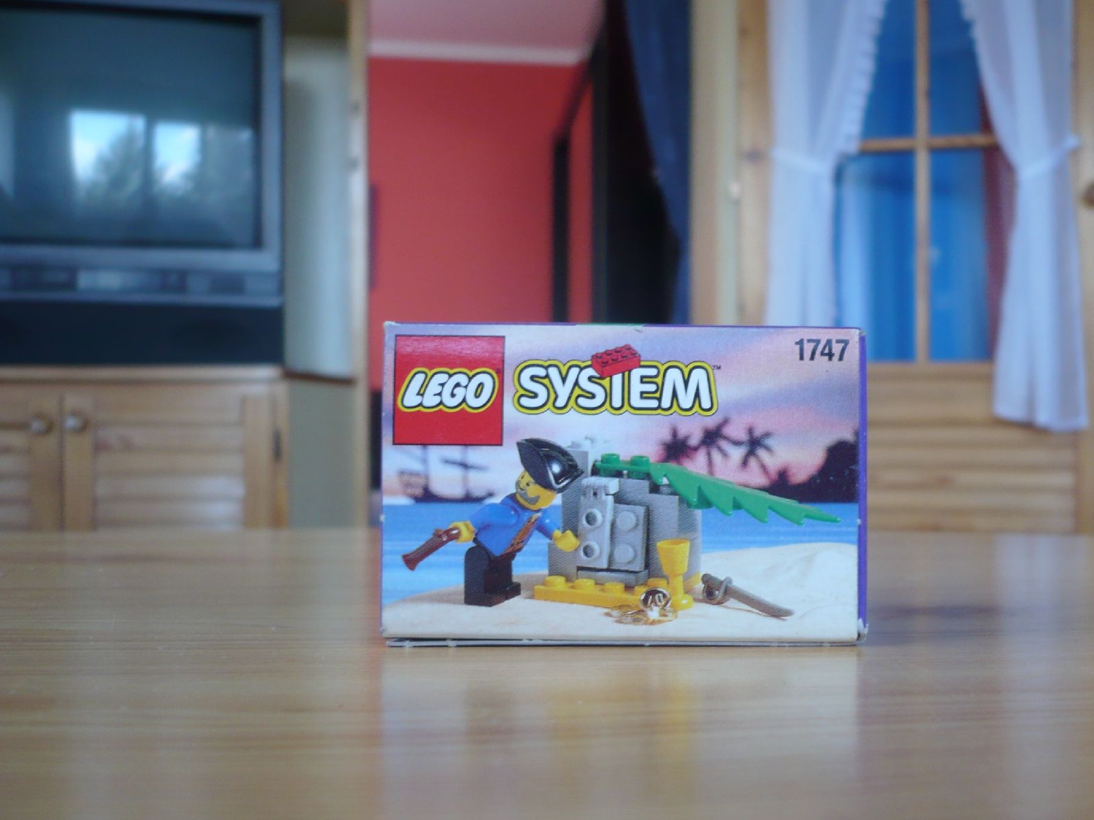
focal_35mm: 43
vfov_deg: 33.5
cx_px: 668
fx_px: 1359
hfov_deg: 43.6
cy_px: 482
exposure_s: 1/30
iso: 100
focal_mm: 5.8
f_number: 2.8
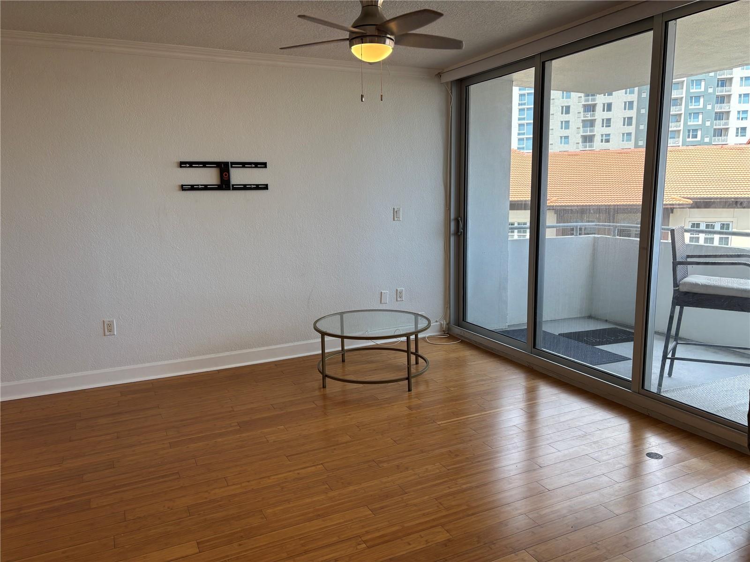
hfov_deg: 67.3
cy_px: 281
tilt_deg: -8.4
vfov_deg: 53.1
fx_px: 563
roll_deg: +0.7
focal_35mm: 26
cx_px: 375
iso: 50
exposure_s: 1/149
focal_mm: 5.96
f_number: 1.6
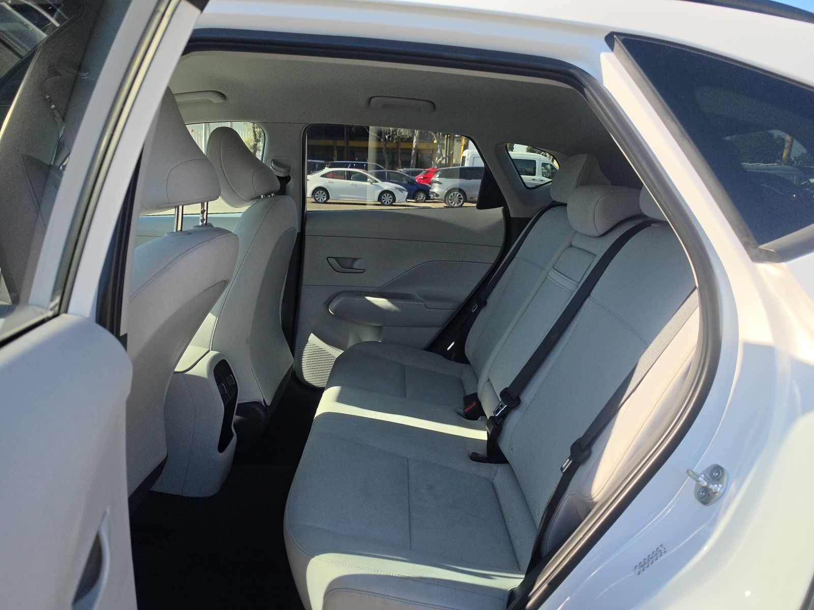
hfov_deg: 73.9
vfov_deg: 58.9
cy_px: 305
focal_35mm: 23
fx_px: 541
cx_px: 407
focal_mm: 6.5
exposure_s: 1/3971
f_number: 1.4
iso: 63
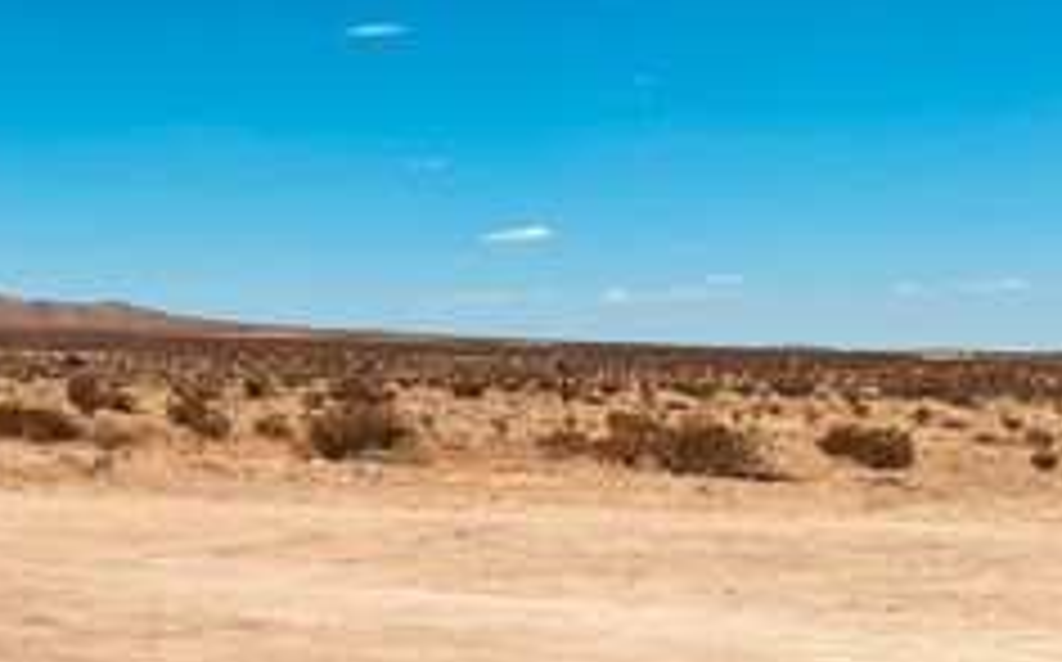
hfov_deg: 26.3
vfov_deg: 18.0
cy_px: 270
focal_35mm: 72
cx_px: -122
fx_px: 2082
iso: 32
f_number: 1.6
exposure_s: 1/6993
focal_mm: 5.1
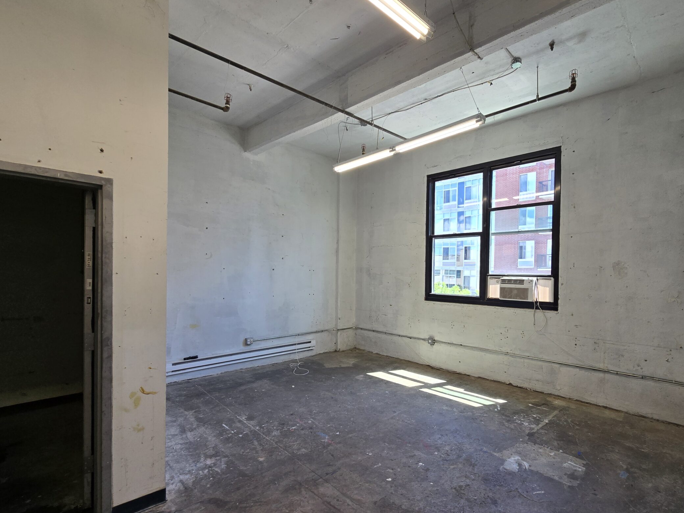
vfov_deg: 78.0
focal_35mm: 16
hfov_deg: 93.6
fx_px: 316
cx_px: 400
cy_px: 277
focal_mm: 2.2
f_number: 2.2
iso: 64
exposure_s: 1/120
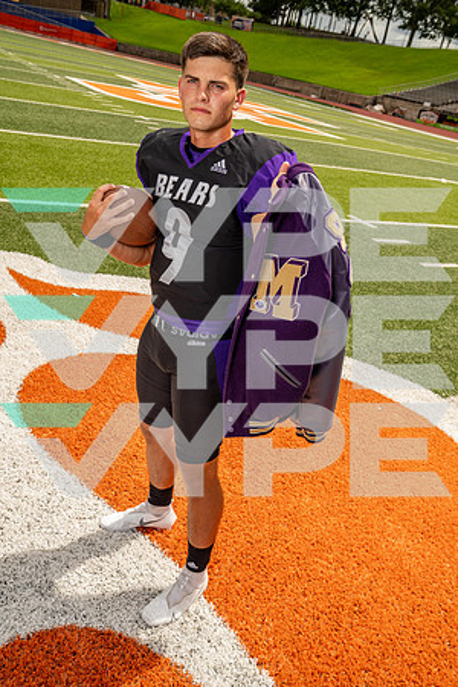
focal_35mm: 33
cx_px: 229
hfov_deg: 40.0
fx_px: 630
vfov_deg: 57.2
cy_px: 344
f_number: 8
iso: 100
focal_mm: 33
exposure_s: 1/160
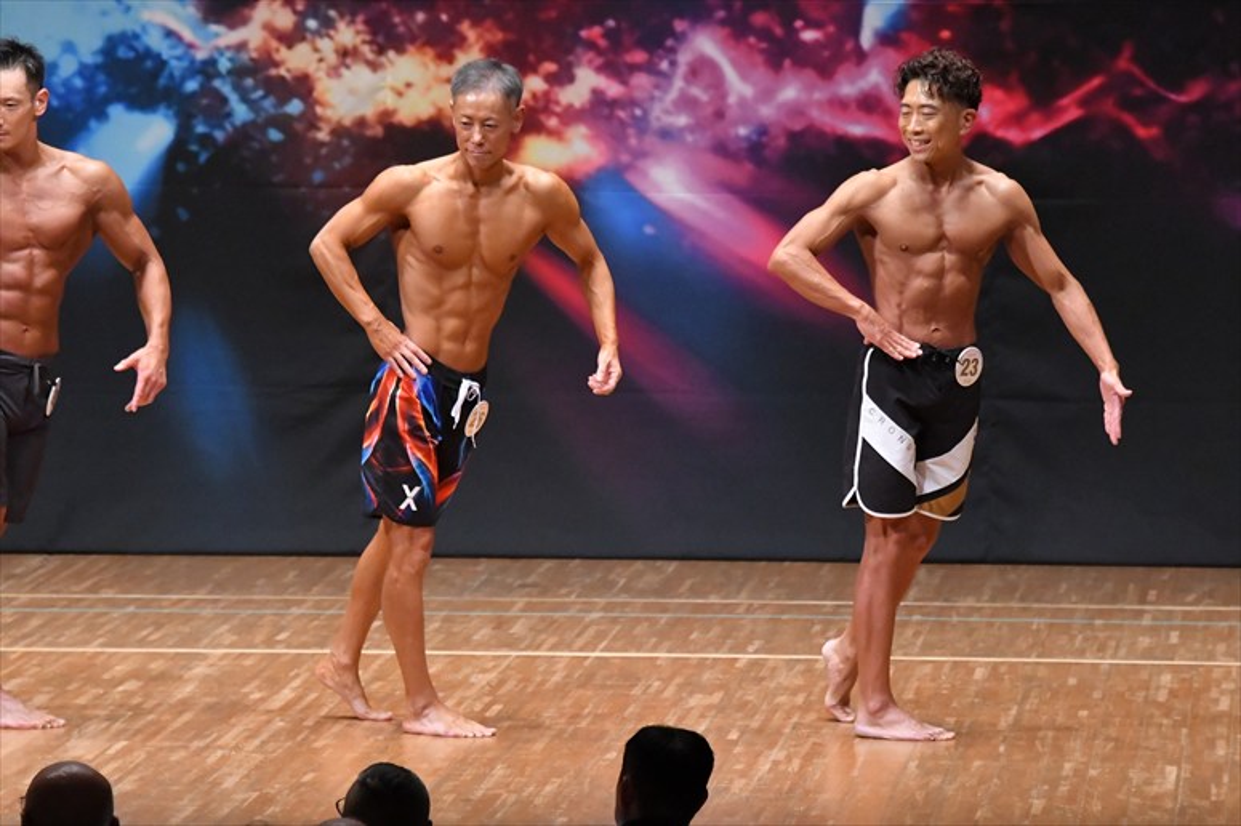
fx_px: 9303
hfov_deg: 7.6
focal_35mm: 270
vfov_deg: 5.1
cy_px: 413
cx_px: 620
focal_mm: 180
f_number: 5.6
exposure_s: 1/400
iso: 8000
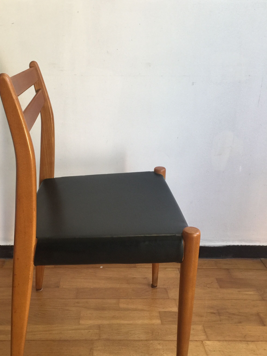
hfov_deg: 39.4
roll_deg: +0.0
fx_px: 370
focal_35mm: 36
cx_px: 102
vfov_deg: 51.3
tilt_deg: -23.1
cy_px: 195
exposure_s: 1/33
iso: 64
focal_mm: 4.15
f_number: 2.2
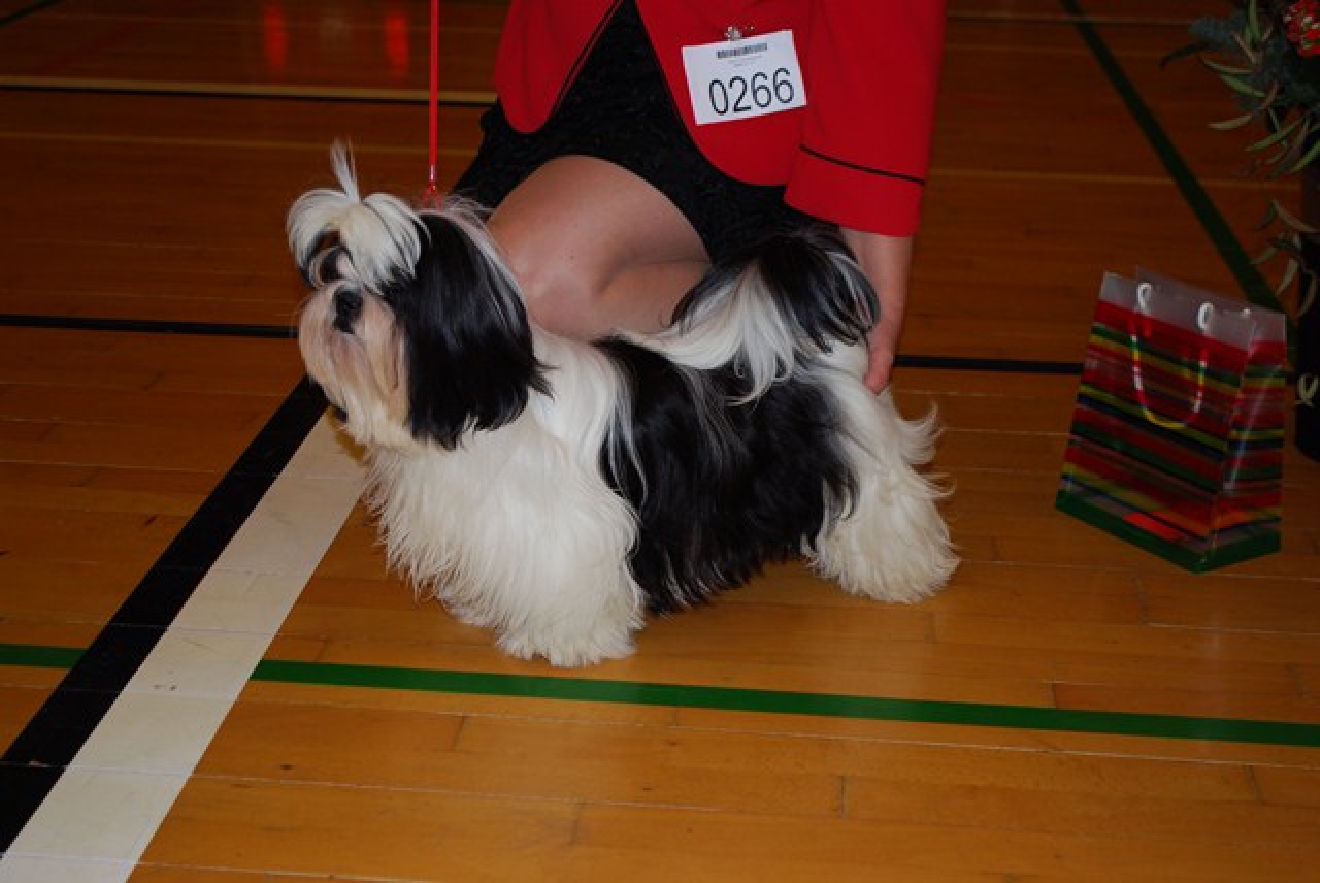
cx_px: 660
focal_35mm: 57
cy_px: 442
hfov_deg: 35.0
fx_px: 2092
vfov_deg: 23.8
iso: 200
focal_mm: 38
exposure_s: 1/60
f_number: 5.3
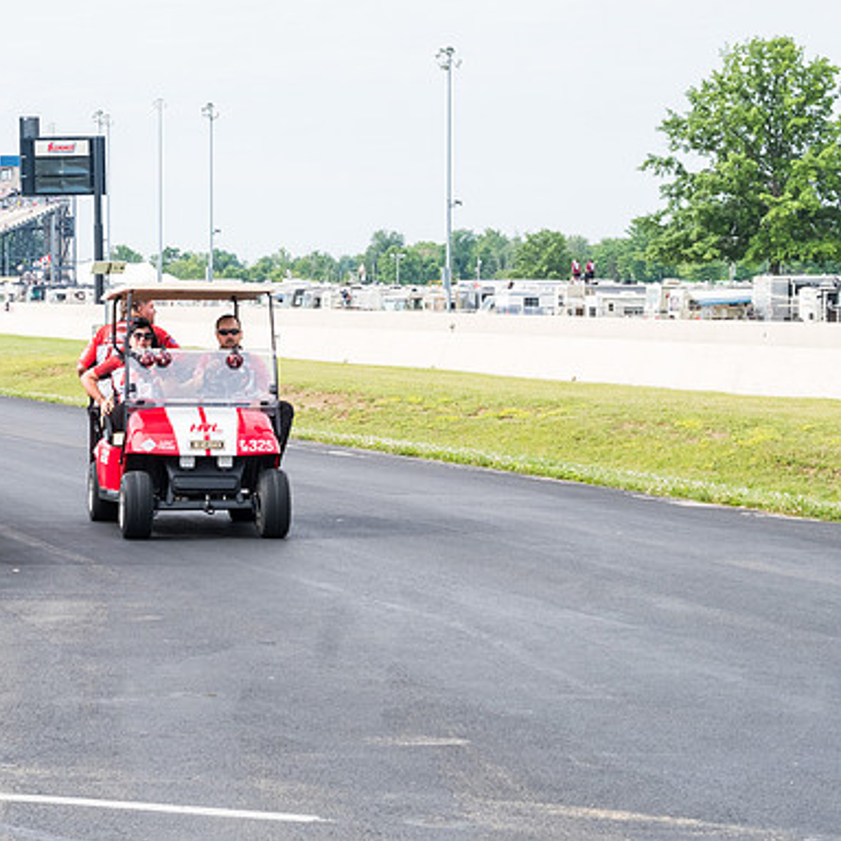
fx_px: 2859
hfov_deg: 16.7
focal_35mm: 104
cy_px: 419
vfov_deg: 16.7
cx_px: 221
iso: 400
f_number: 9
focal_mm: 54.1
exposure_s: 1/200
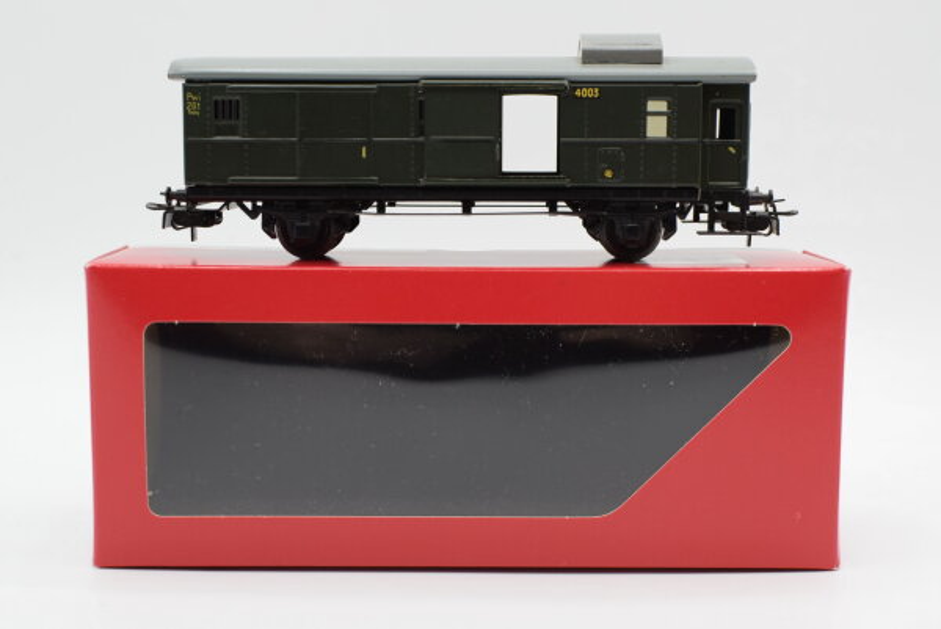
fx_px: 1373
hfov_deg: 37.8
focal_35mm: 52
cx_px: 470
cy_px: 314
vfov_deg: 25.8
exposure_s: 1/160
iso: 400
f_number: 8
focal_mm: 35
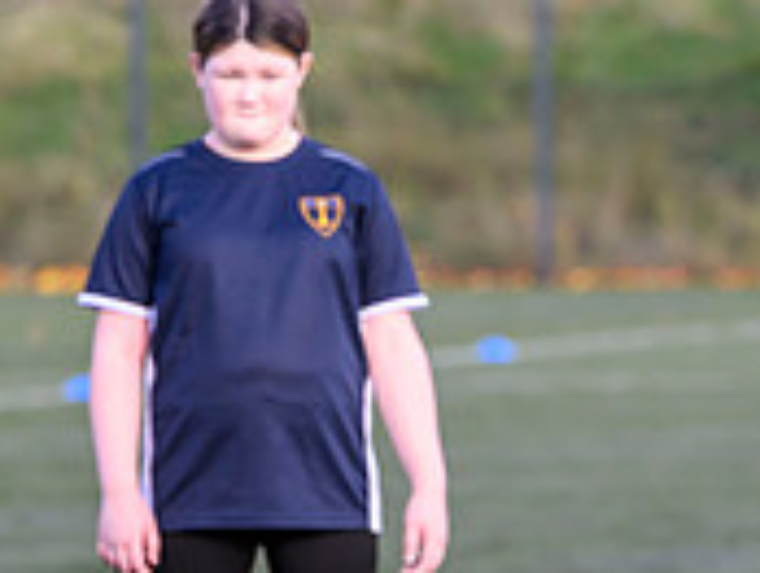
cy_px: 686
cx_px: 1223
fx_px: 11696
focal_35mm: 532
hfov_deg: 3.7
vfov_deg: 2.8
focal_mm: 125
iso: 500
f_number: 3.5
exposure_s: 1/1000
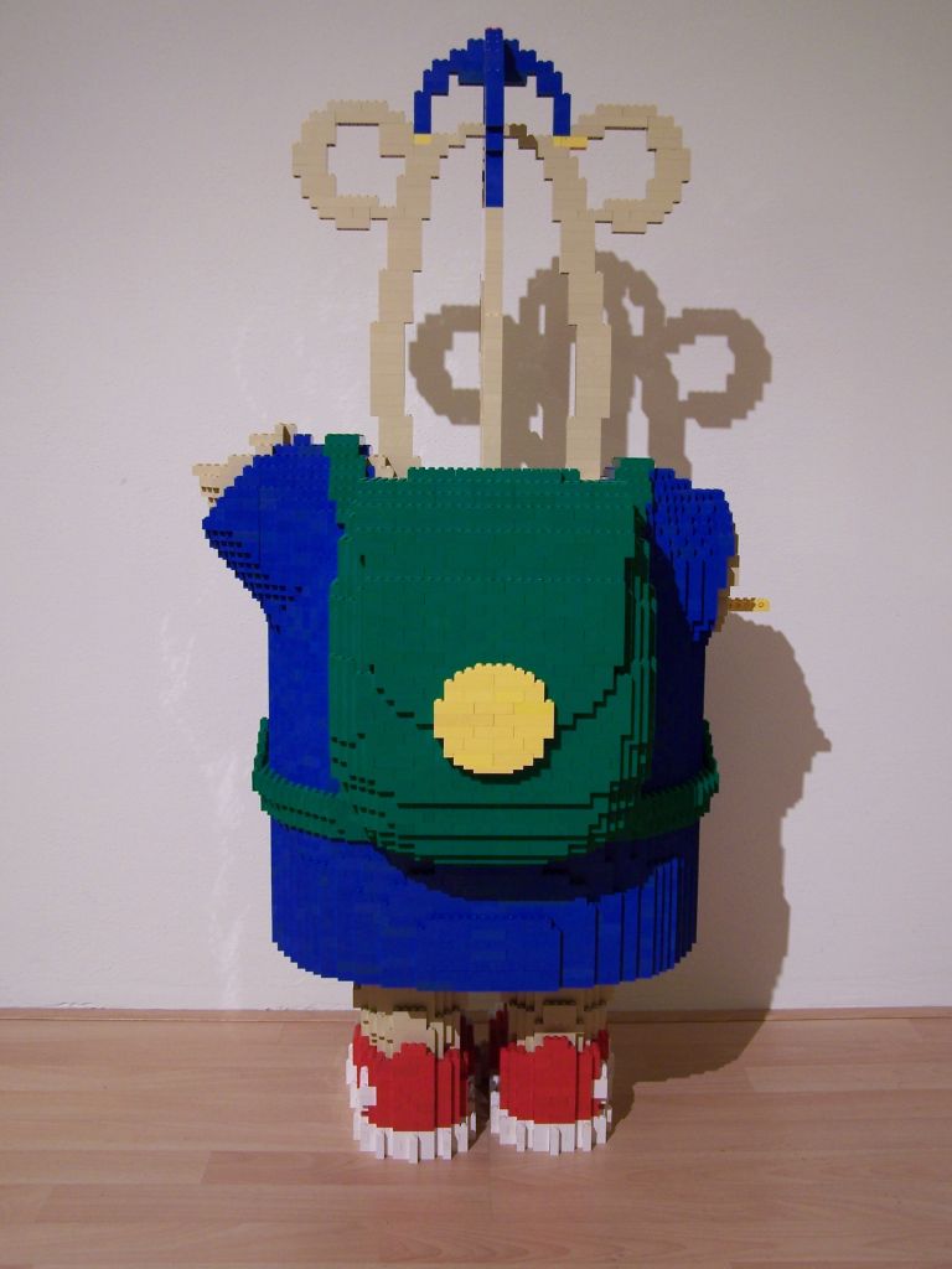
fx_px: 1393
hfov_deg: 37.7
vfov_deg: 49.0
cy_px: 634
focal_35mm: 38
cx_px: 476
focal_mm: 6.3
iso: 80
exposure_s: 1/2
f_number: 2.8
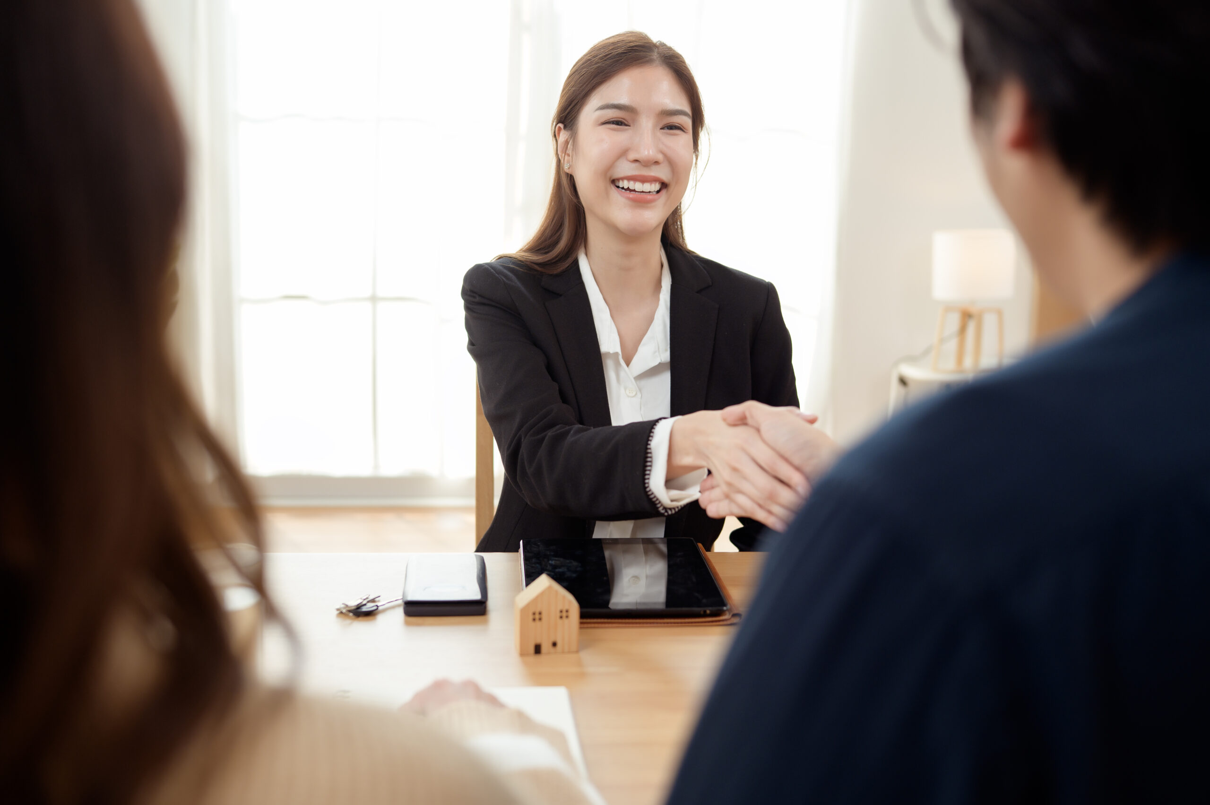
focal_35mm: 40
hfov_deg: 48.5
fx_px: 1343
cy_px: 402
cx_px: 605
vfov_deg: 33.4
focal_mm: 40
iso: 320
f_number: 3.2
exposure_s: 1/400
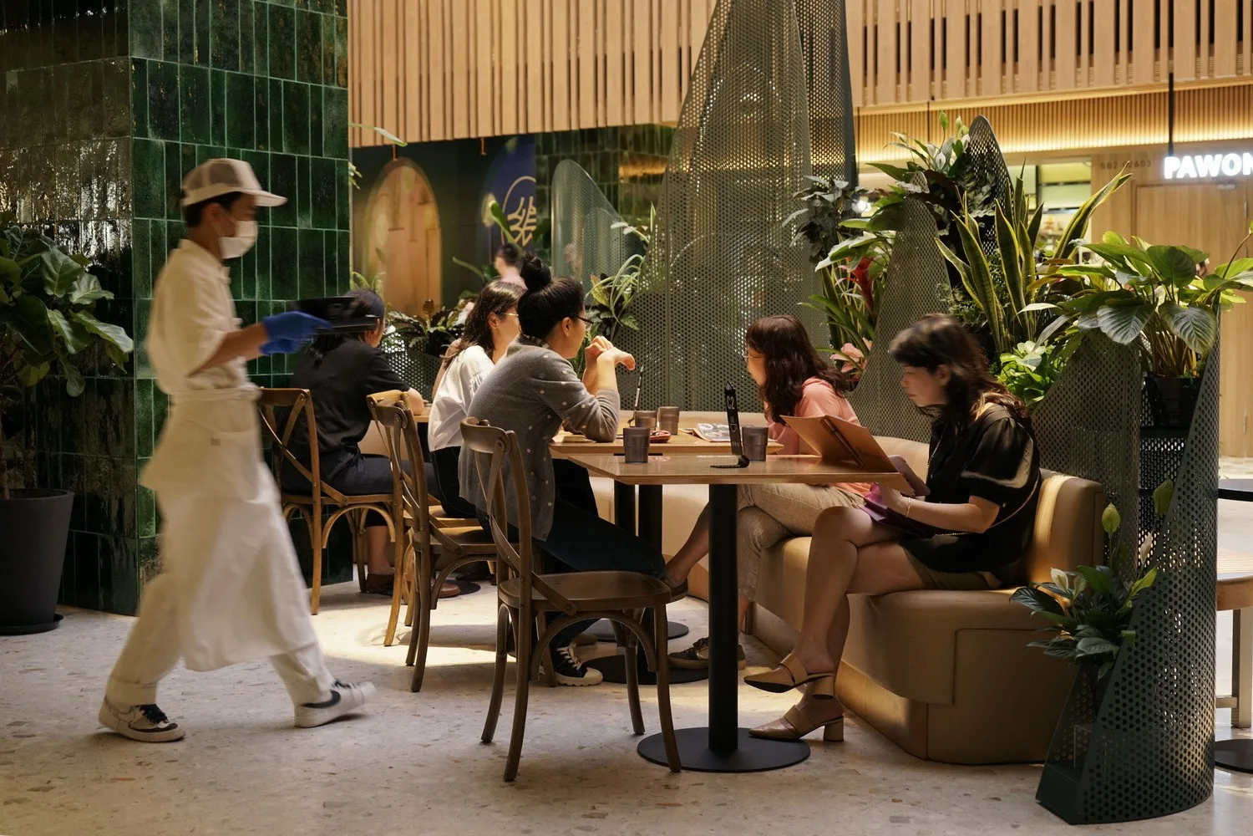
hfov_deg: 42.7
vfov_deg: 29.2
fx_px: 1601
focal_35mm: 46
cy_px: 418
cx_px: 626
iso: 1000
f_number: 5.6
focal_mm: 46
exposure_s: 1/50
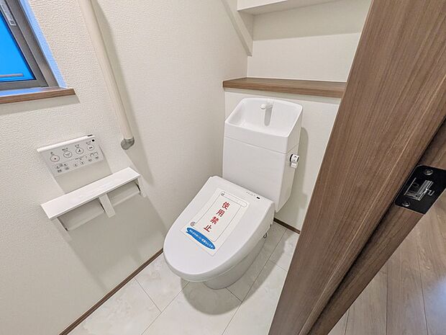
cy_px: 168
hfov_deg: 102.1
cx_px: 223
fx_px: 180
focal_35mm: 14
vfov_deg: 85.7
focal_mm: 1.83
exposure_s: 1/60
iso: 223
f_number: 2.2
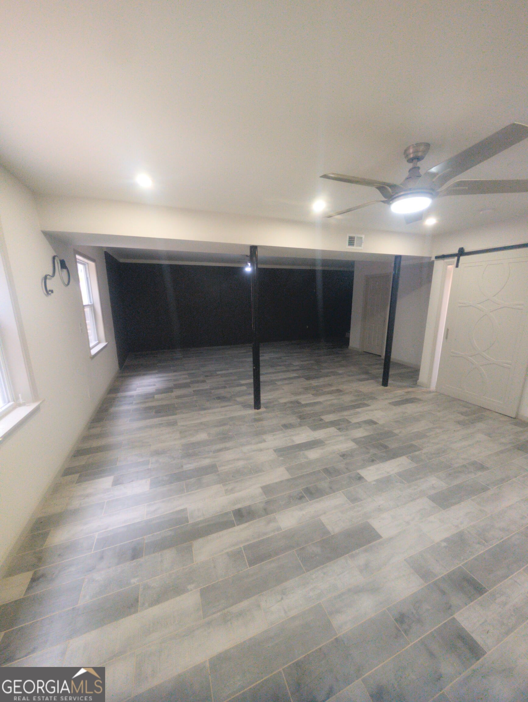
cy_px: 351
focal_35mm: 12
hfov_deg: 94.6
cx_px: 264
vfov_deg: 110.5
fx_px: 244
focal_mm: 2.02
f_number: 1.7
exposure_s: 1/120
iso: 375
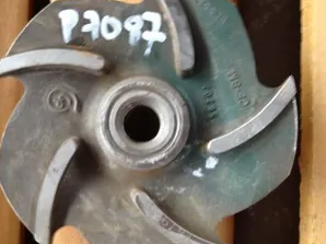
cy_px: 127
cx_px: 128
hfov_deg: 40.3
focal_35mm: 47
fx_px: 442
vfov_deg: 30.8
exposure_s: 1/20
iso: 64
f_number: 2.4
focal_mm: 4.28
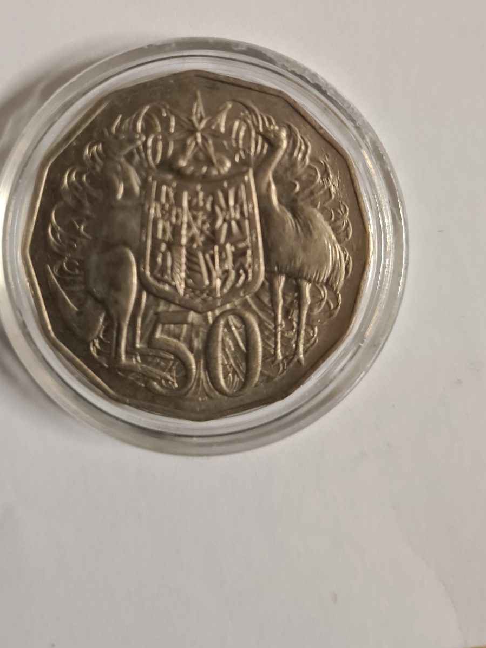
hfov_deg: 40.6
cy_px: 215
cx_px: 205
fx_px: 655
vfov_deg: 51.6
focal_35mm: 35
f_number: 1.8
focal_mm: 5.4
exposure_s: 1/33
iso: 500
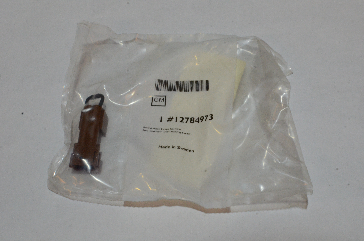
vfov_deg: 25.6
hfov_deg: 37.9
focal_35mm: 52
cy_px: 120
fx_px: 530
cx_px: 182
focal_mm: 35
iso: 2500
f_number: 22
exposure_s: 1/50
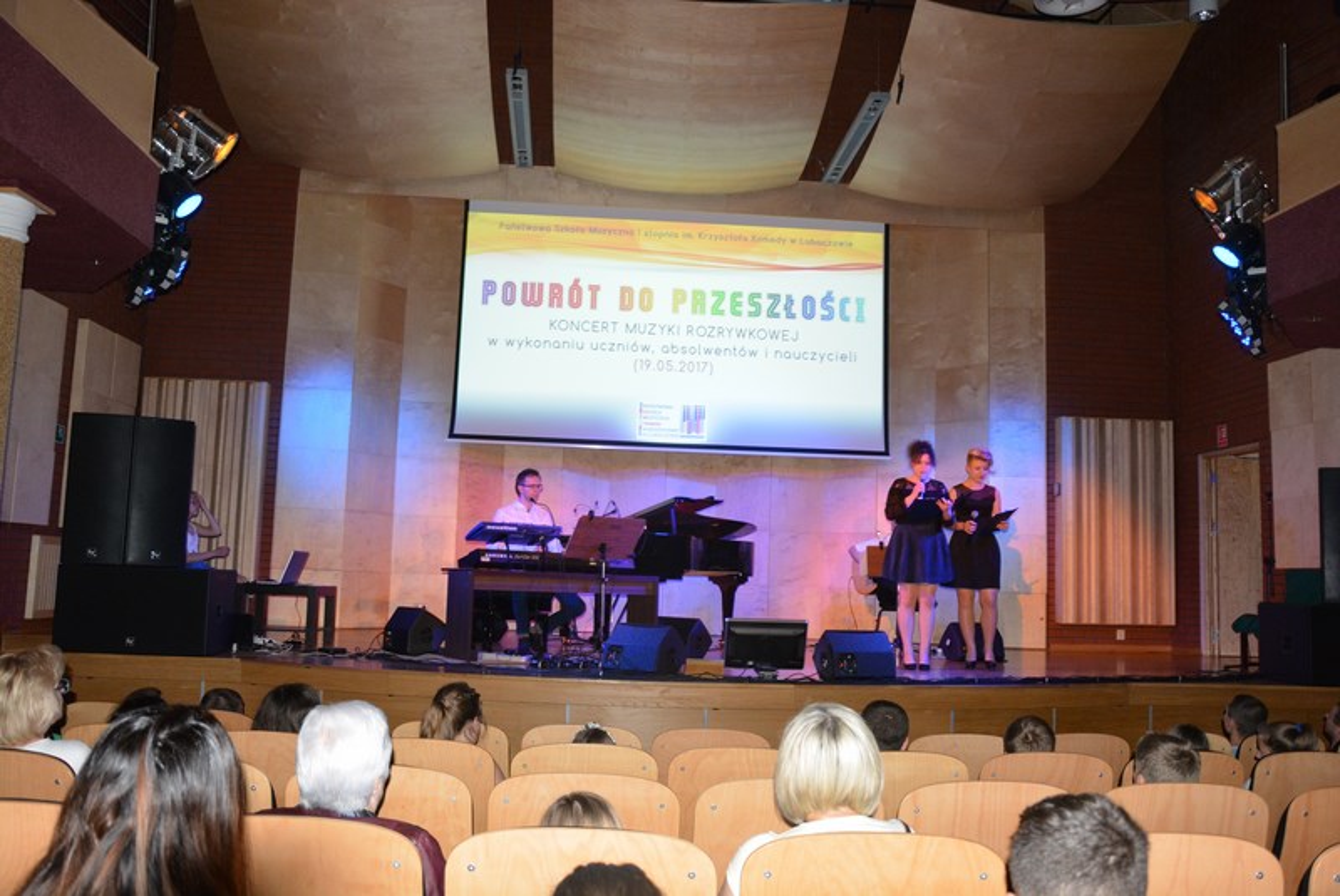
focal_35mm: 32
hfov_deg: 59.4
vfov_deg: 41.8
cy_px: 448
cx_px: 670
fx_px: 1174
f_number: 3.8
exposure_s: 1/60
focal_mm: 21
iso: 2000
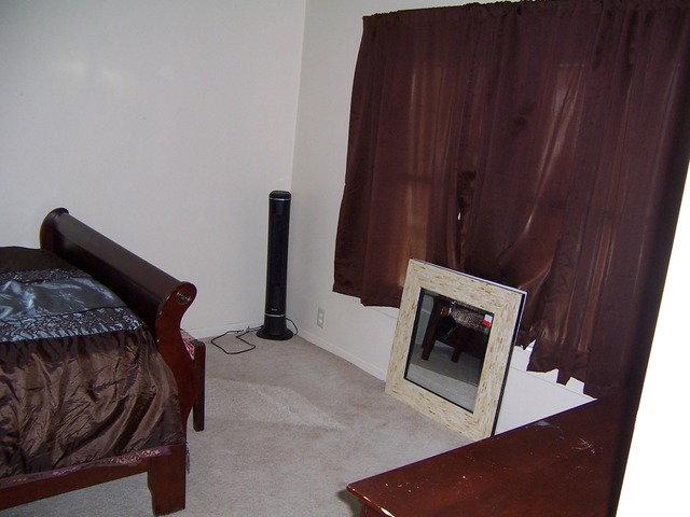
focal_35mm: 33
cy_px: 258
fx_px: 658
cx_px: 345
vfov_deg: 42.9
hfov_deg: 55.4
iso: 140
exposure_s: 1/60
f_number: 2.8
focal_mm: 5.5
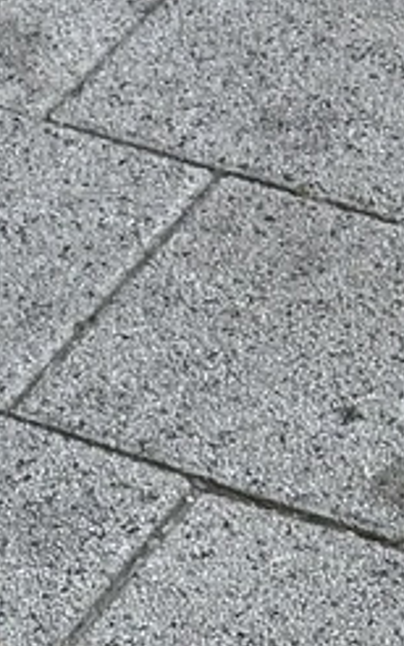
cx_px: -155
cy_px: 901
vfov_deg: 9.0
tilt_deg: -49.1
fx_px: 4029
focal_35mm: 229
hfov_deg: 5.7
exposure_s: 1/60
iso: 80
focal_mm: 5.96
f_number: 1.6
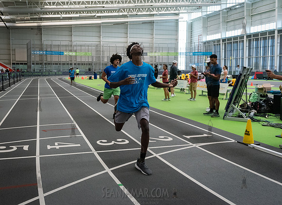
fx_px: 273
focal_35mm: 34
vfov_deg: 41.1
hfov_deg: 54.1
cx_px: 107
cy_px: 91
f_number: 3.5
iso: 6400
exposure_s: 1/1600
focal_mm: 28
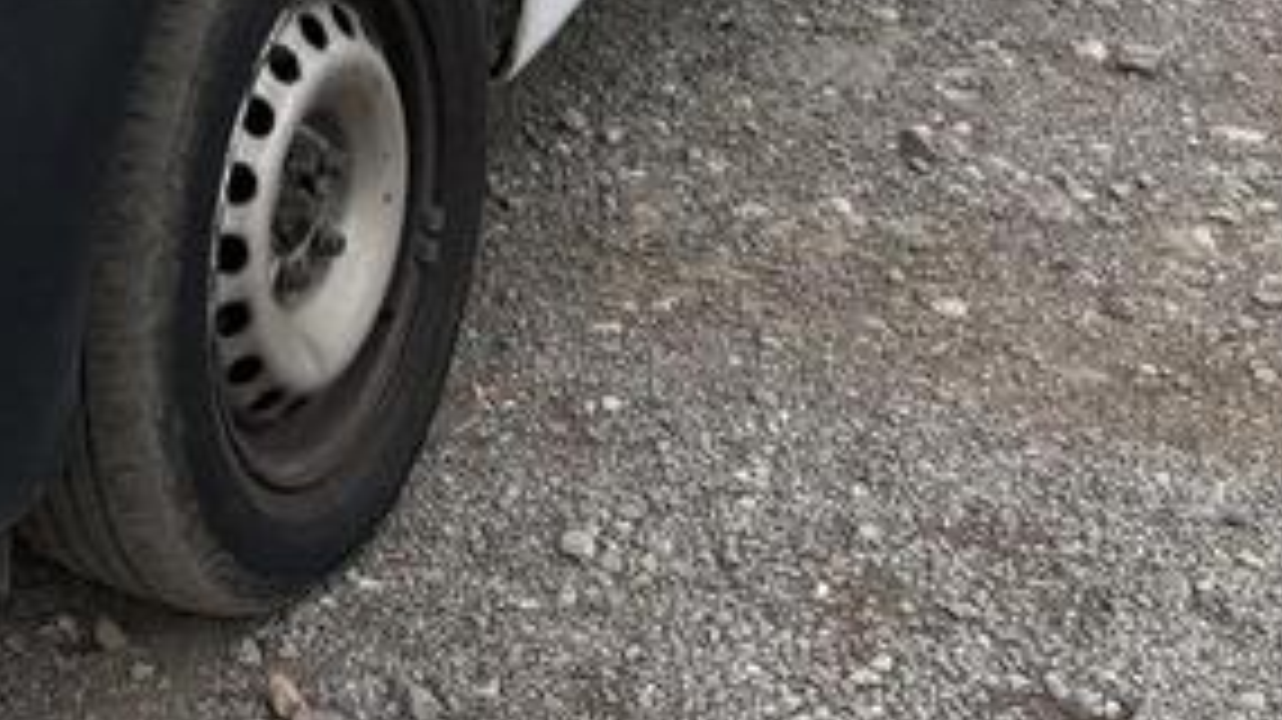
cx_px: -234
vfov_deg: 12.0
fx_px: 3024
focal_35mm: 89
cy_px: -747
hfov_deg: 22.2
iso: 50
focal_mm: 5.96
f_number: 1.6
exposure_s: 1/1751
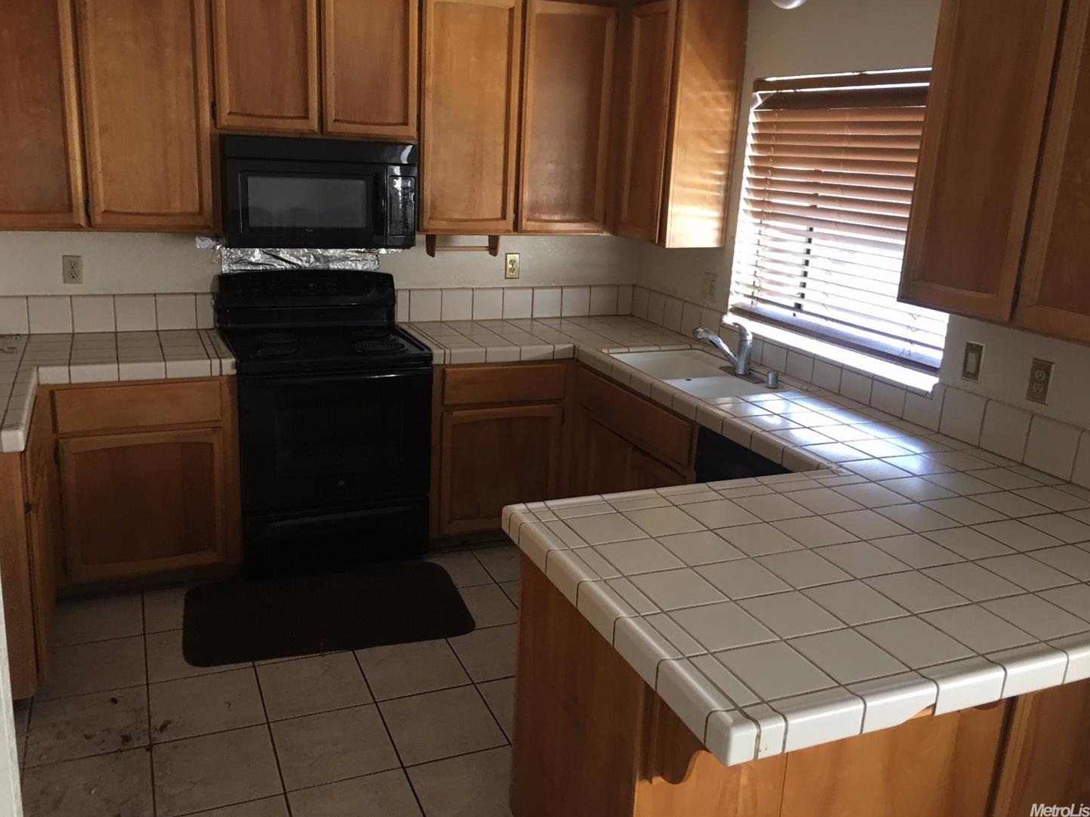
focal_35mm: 30
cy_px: 396
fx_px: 944
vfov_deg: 46.8
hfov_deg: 60.0
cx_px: 541
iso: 50
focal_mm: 4.15
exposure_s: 1/15
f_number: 2.2
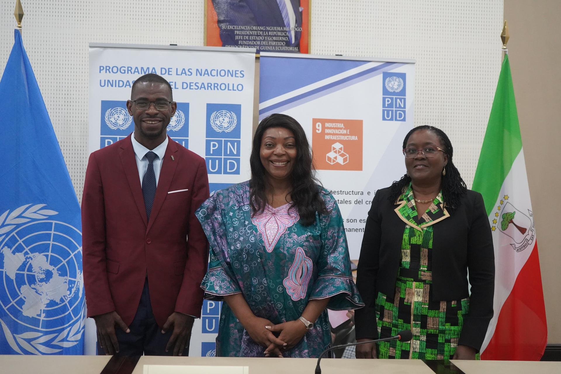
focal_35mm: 49
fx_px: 764
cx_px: 280
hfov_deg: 40.3
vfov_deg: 27.5
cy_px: 187
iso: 8000
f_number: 4.5
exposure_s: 1/160
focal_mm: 49
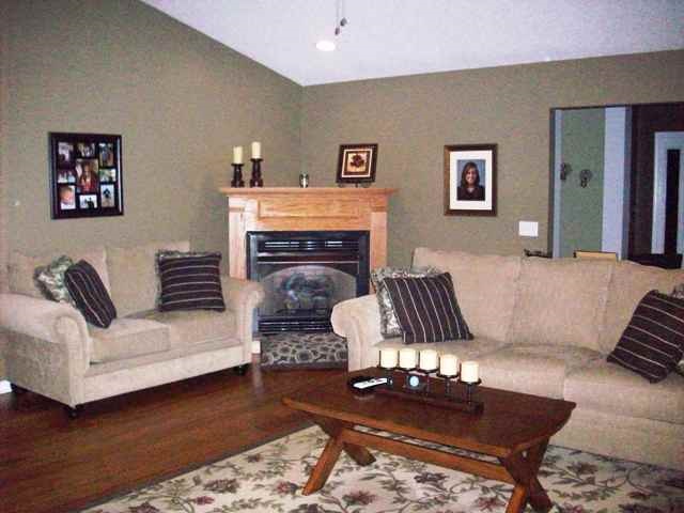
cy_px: 256
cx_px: 342
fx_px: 731
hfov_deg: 50.1
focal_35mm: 37
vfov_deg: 38.7
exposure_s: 1/128
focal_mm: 6.2
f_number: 2.8
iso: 800
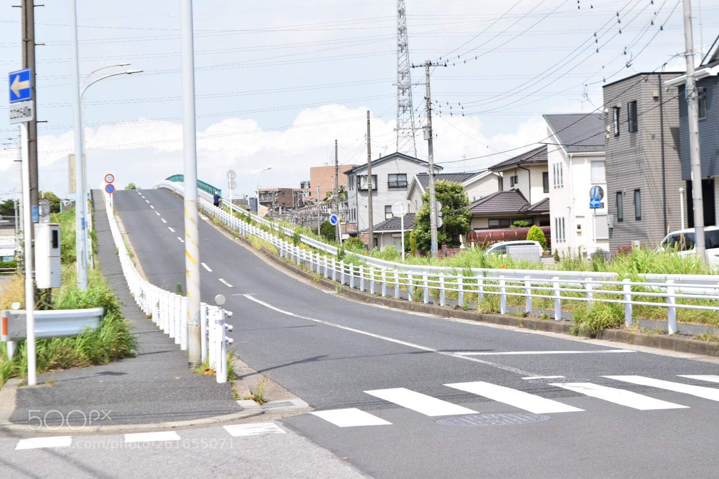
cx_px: 360
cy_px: 240
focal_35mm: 82
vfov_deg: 16.6
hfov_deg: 24.6
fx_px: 1648
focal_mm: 55
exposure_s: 1/320
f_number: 8
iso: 200
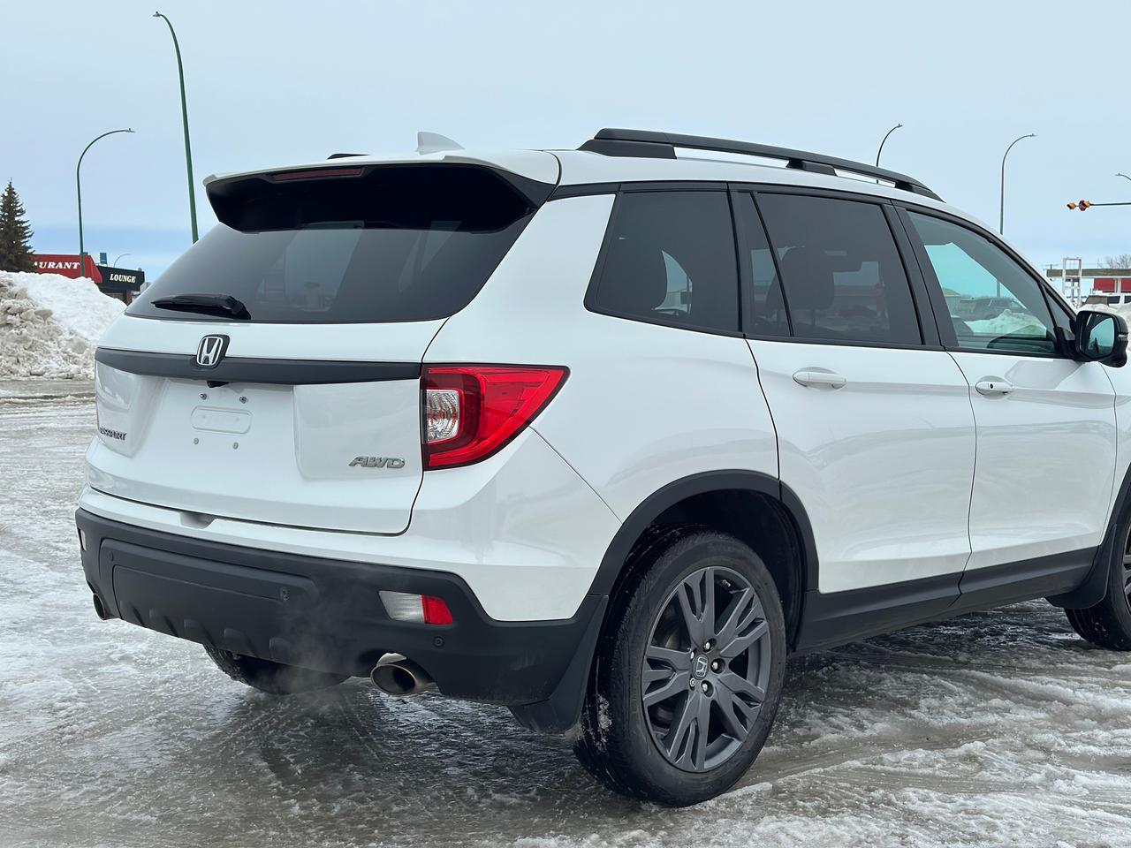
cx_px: 566
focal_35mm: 48
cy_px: 424
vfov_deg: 30.3
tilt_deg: -5.3
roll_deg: -1.0
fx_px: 1568
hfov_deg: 39.7
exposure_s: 1/13699
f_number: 1.78
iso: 100
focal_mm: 6.86
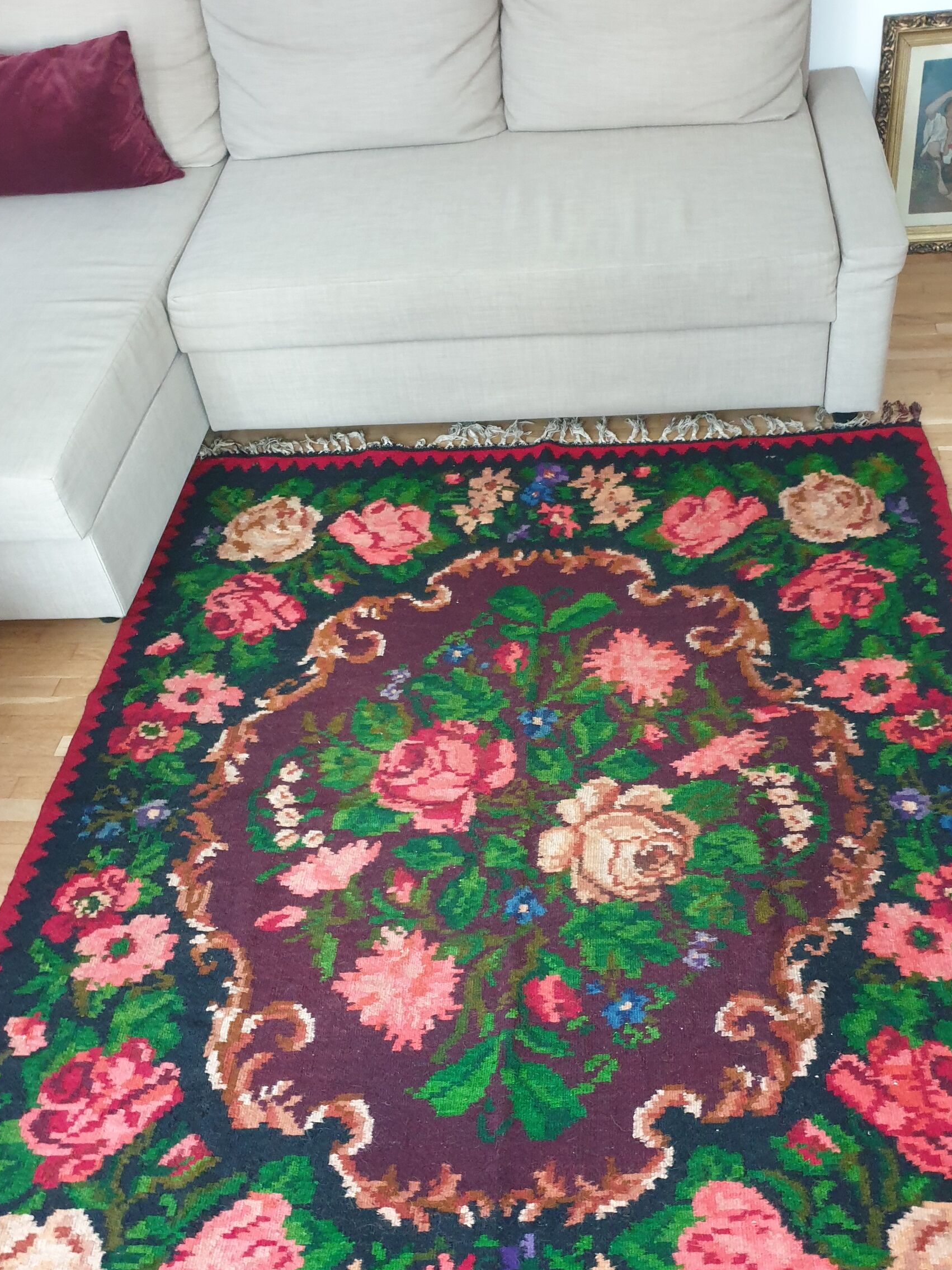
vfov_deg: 55.1
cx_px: 519
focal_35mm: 33
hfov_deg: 42.9
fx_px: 1210
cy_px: 733
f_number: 1.5
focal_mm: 4.3
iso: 250
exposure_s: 1/20
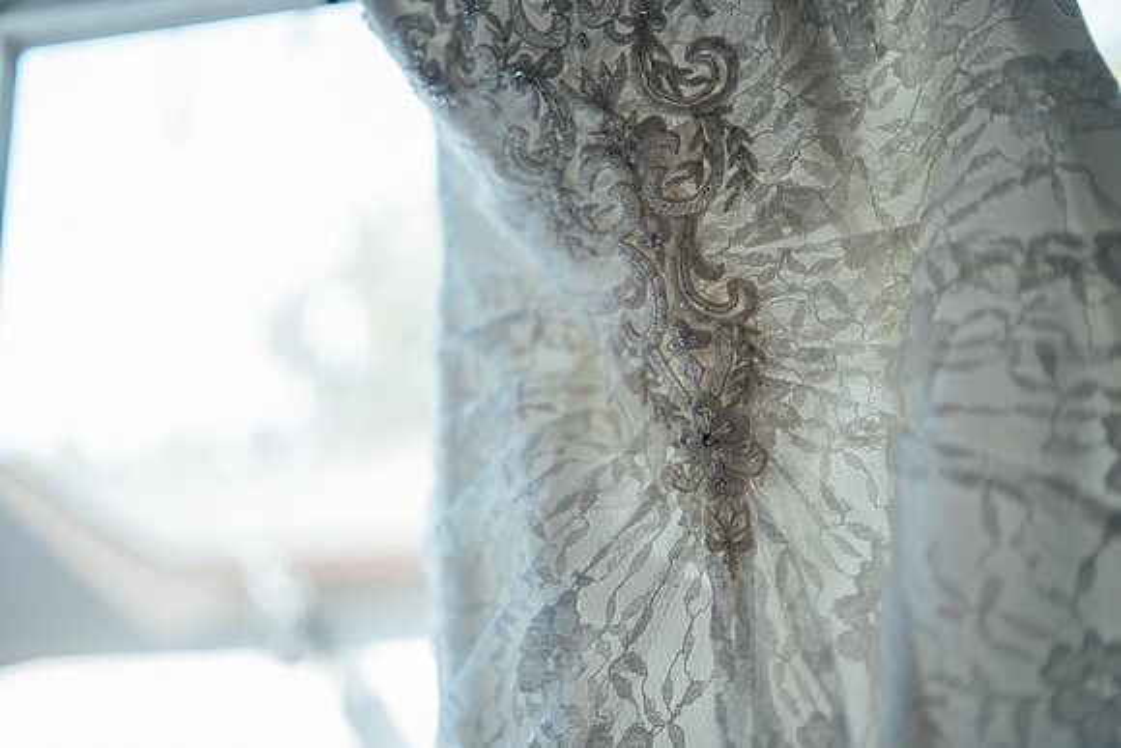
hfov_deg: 54.4
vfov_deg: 37.9
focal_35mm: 35
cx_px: 560
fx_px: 1090
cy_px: 374
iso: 200
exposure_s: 1/500
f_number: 1.6
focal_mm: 35
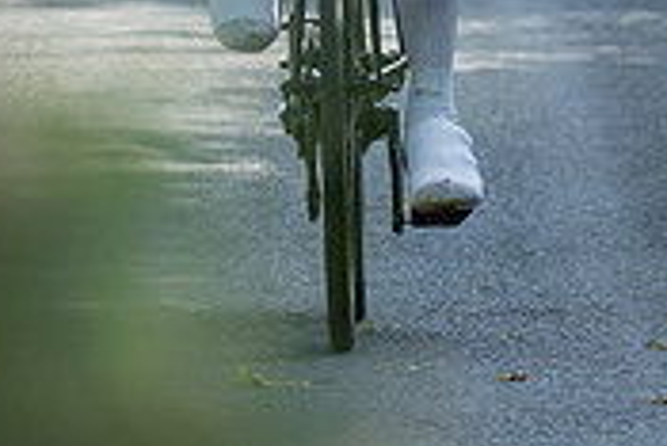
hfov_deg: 1.4
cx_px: 437
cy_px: 279
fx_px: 28222
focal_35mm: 1522
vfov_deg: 0.9
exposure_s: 1/1000
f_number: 4
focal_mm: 191
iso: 500
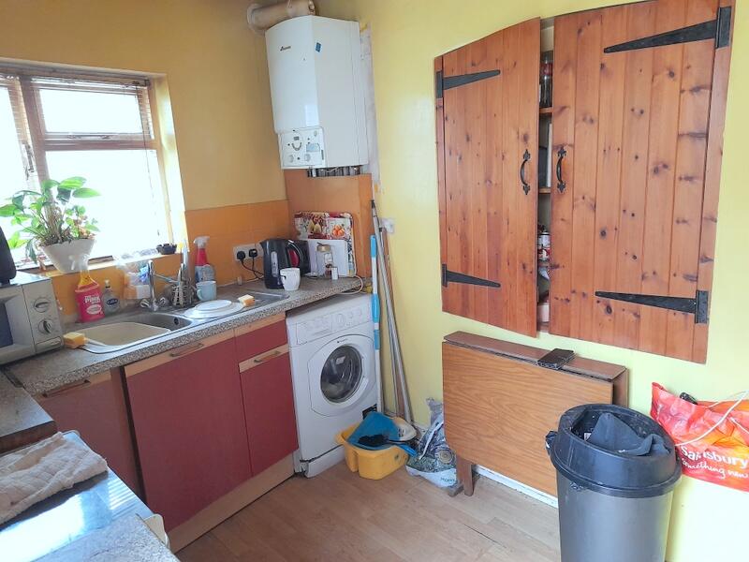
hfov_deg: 69.4
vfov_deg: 54.9
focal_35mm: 25
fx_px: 541
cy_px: 281
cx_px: 374
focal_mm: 4.6
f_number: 2
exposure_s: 1/33
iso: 250
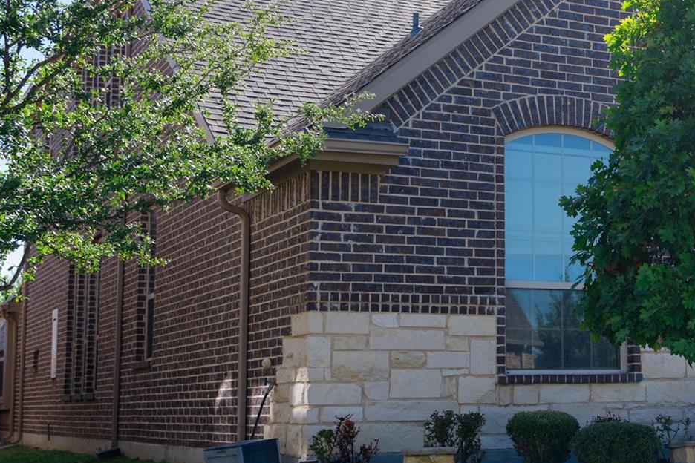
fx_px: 1351
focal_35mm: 70
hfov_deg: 27.4
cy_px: 232
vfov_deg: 19.5
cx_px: 672
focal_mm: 32
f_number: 4
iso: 100
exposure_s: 1/200
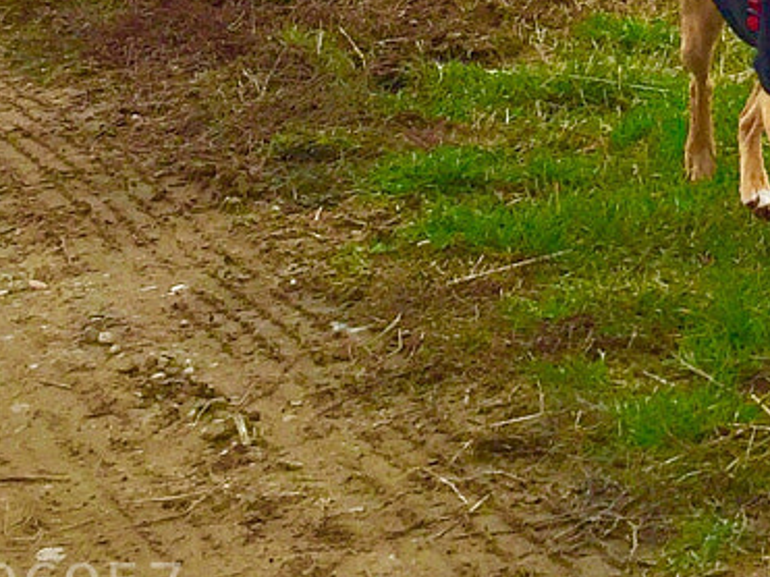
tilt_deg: +5.5
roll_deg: -0.7
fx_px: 2780
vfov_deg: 11.0
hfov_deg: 15.5
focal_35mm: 125
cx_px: 758
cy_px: -496
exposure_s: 1/2475
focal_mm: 4.15
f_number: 2.2
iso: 32
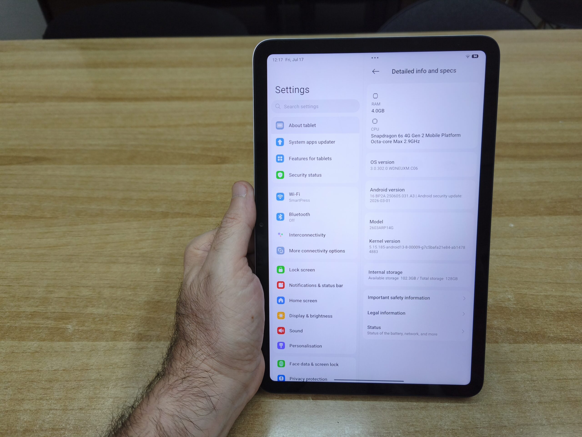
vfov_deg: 58.9
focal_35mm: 23
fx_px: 387
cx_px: 291
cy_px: 218
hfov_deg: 73.9
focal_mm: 5.35
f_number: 1.7
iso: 80
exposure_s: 1/100
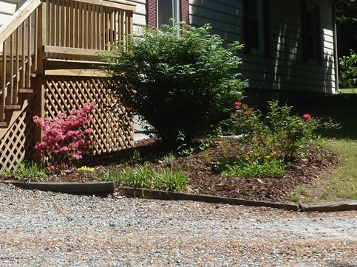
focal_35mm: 70
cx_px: 38
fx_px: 722
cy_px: 7
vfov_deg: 20.4
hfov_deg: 26.9
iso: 100
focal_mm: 5.9
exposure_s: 1/400
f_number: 4
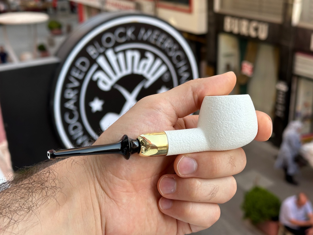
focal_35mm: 48
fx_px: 434
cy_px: 118
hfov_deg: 39.7
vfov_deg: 30.3
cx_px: 156
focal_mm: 6.86
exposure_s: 1/740
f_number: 1.78
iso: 64
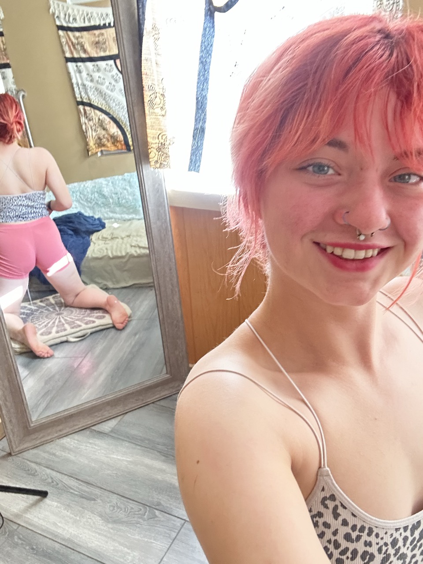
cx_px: 212
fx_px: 489
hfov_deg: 46.8
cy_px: 282
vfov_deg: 60.0
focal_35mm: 30
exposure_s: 1/30
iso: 500
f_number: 1.9
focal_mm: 2.69
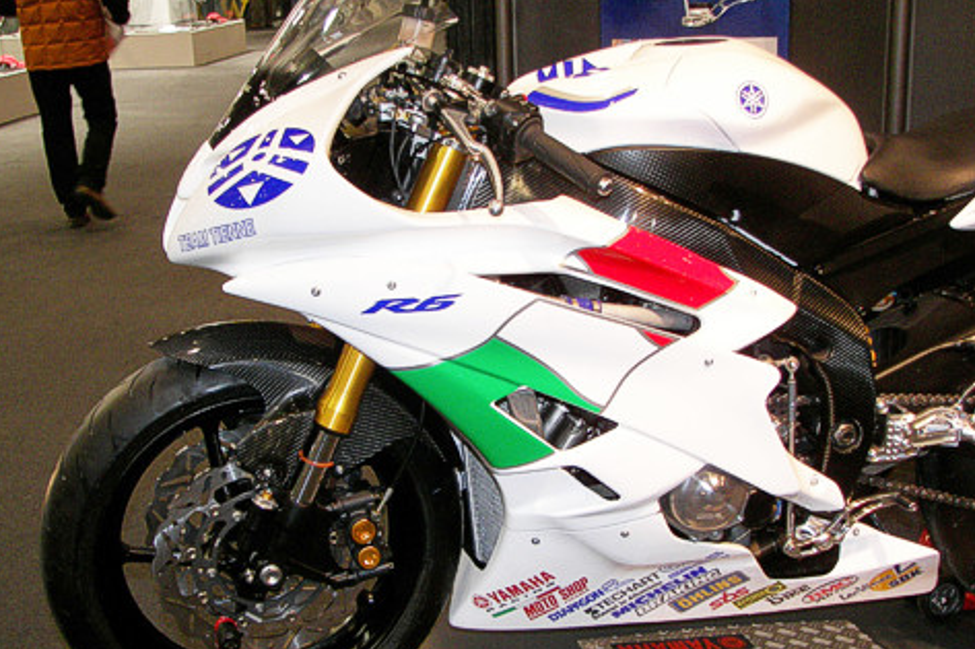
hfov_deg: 36.3
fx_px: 1489
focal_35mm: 55
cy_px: 320
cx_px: 472
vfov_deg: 24.6
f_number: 2.8
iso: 100
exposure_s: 1/30
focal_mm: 8.3
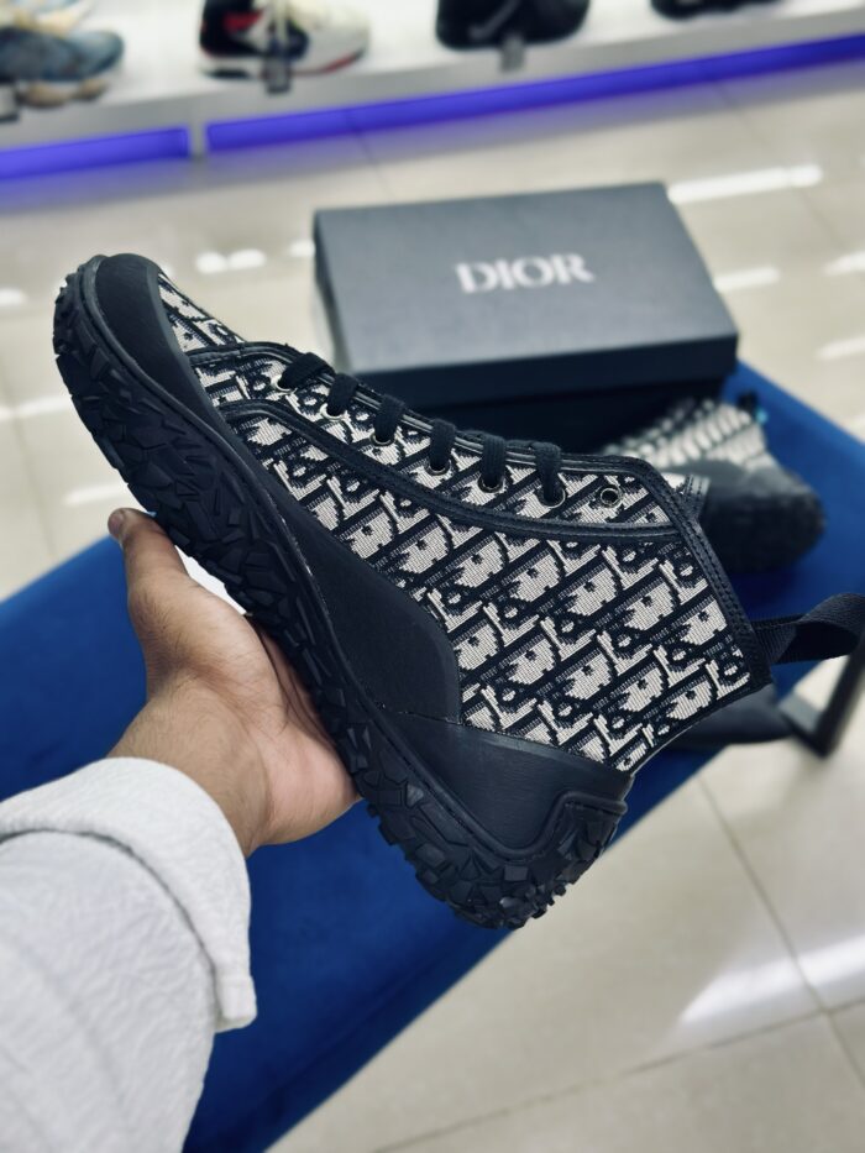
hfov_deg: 30.3
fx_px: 1599
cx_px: 432
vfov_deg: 39.7
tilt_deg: -48.4
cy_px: 576
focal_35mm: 48
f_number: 1.78
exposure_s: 1/100
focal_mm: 6.86
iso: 100
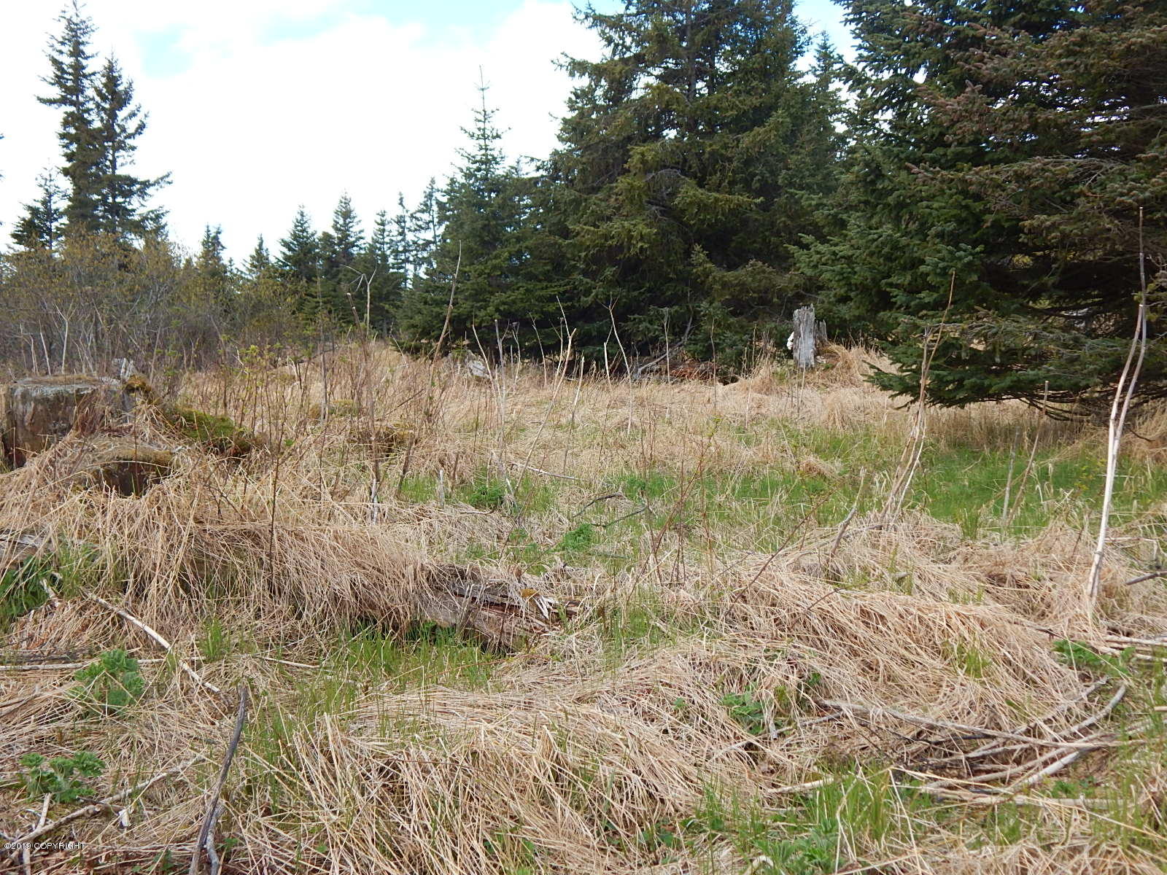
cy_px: 438
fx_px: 1450
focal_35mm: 43
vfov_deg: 33.6
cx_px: 584
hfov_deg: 43.9
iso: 125
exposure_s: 1/320
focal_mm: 7.7
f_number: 3.6
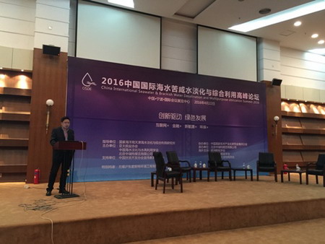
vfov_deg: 48.3
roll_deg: -1.5
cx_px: 162
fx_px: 272
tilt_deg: +6.0
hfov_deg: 61.6
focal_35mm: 29
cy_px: 122
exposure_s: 1/17
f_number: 2.2
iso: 160
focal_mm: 4.15
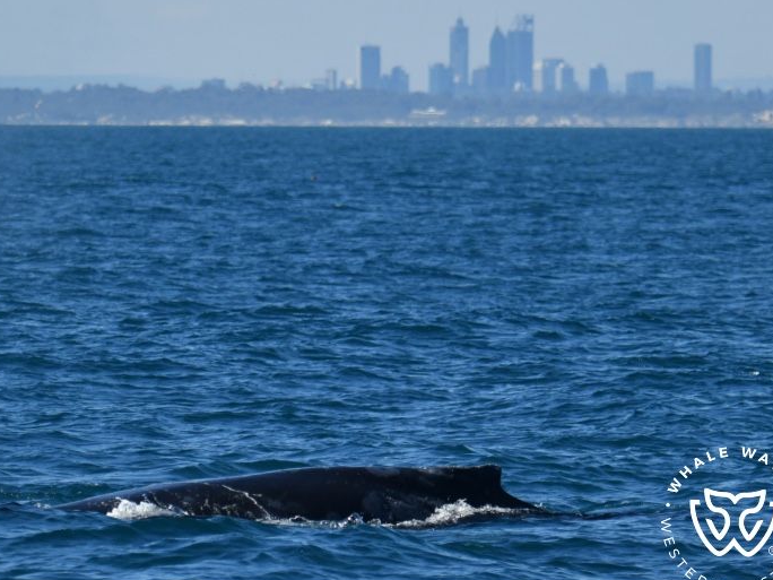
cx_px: 365
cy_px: 297
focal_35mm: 270
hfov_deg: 7.3
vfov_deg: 5.5
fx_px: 6029
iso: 900
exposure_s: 1/8000
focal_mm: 240
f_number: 5.6
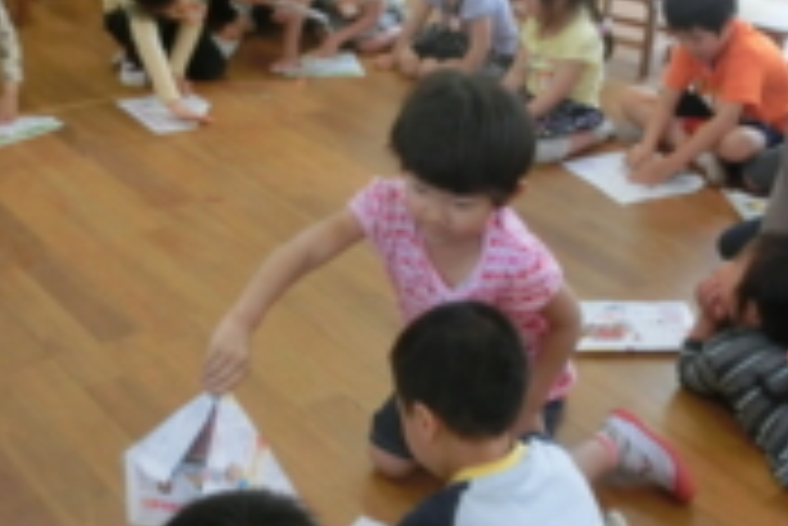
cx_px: 464
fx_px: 1249
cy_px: 202
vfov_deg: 23.8
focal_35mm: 57
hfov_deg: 34.9
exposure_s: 1/125
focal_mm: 4.24
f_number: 3
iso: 320
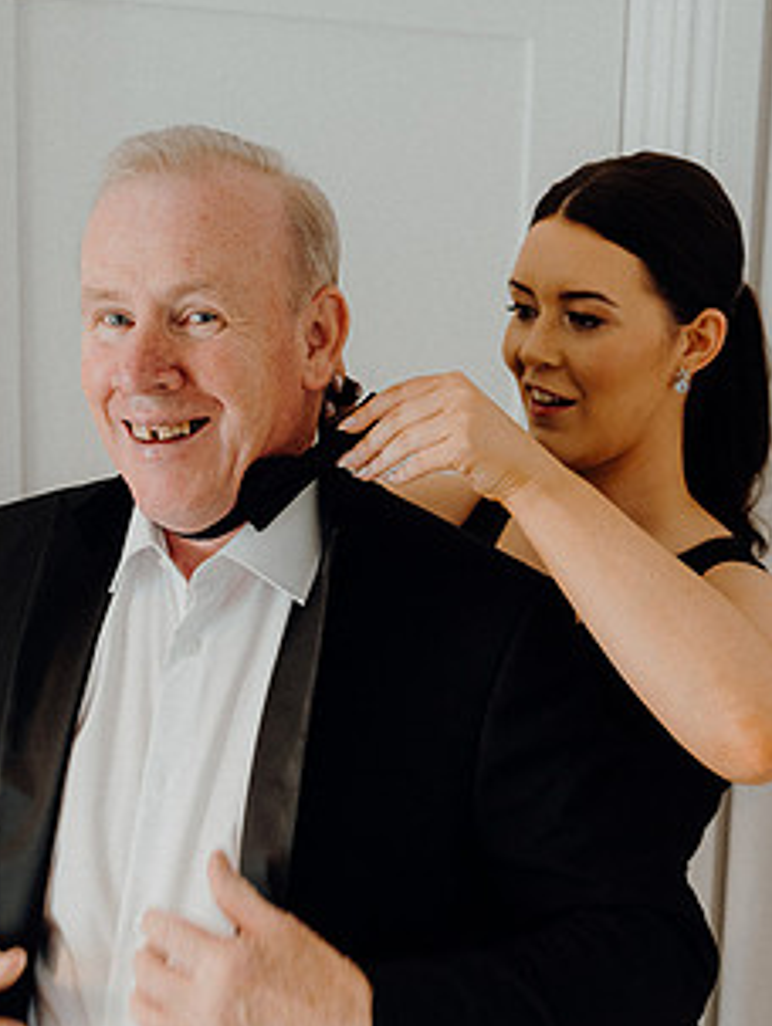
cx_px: 494
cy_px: 611
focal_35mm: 57
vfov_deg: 33.6
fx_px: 1691
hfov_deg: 25.6
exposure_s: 1/160
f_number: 3.5
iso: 1250
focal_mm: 31
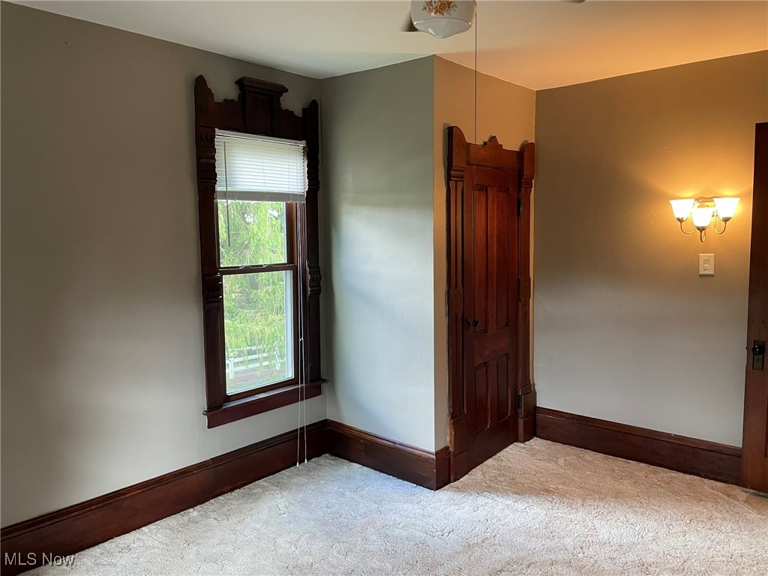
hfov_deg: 67.3
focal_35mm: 26
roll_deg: +1.1
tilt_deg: -5.5
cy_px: 288
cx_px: 384
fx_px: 577
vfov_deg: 53.1
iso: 125
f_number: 1.6
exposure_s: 1/60
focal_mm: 4.2
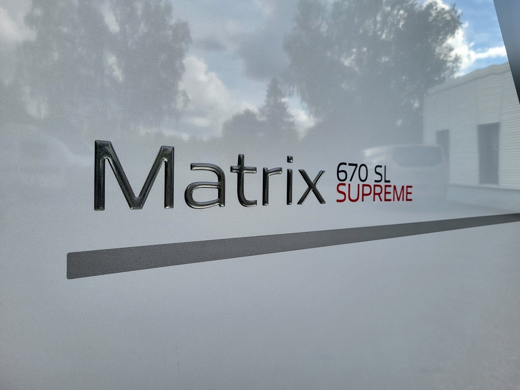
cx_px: 260
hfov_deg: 67.3
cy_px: 195
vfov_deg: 53.1
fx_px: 391
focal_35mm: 26
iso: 40
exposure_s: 1/393
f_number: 1.8
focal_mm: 5.4
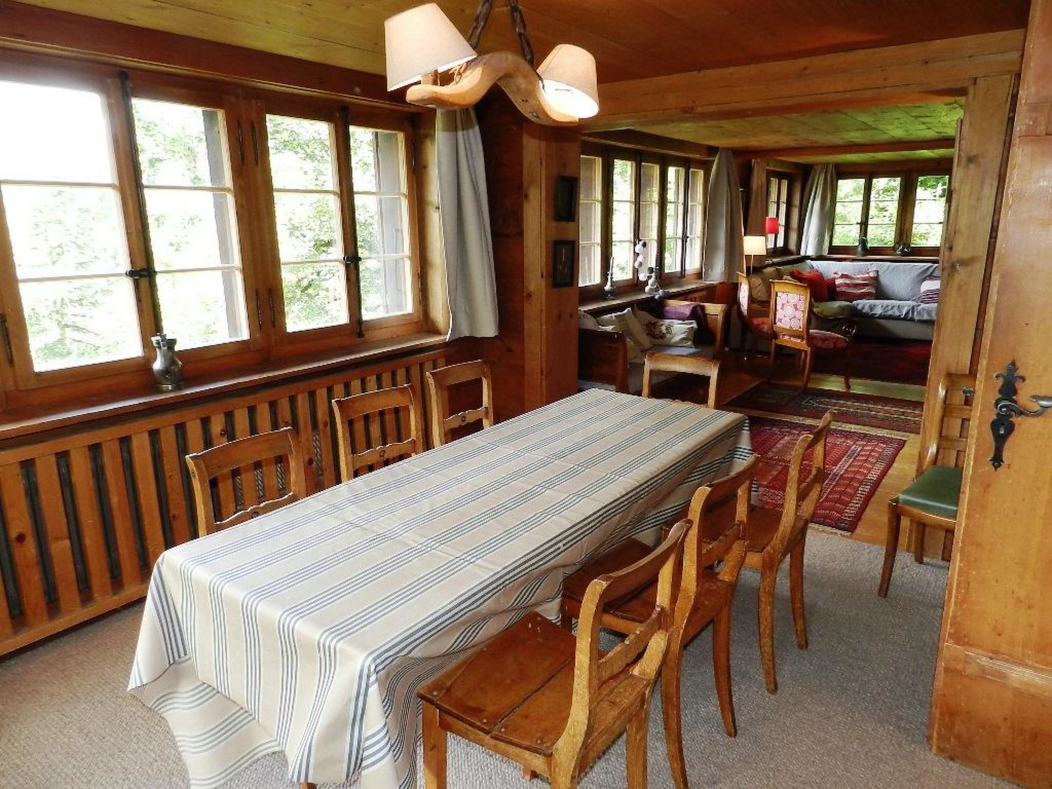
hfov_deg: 73.9
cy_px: 394
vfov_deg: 58.9
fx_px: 699
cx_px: 526
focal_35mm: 23
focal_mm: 4
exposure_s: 1/30
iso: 160
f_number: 3.4
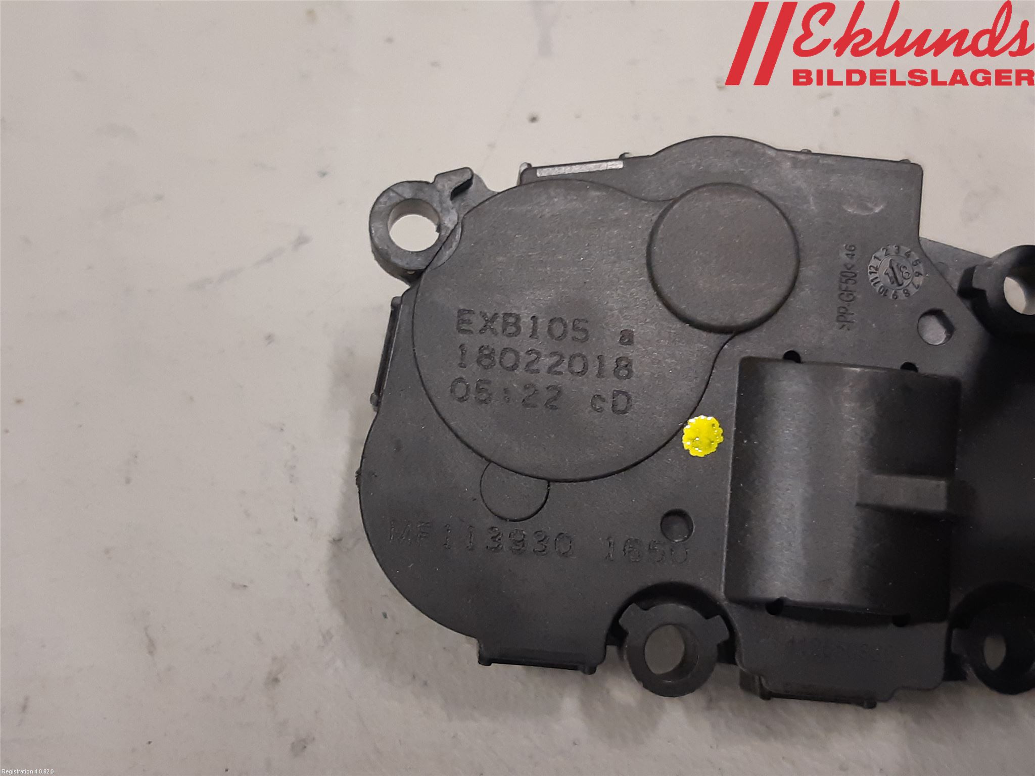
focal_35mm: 26
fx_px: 777
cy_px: 388
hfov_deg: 67.3
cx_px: 518
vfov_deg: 53.1
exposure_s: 1/50
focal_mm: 3.93
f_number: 1.7
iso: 200
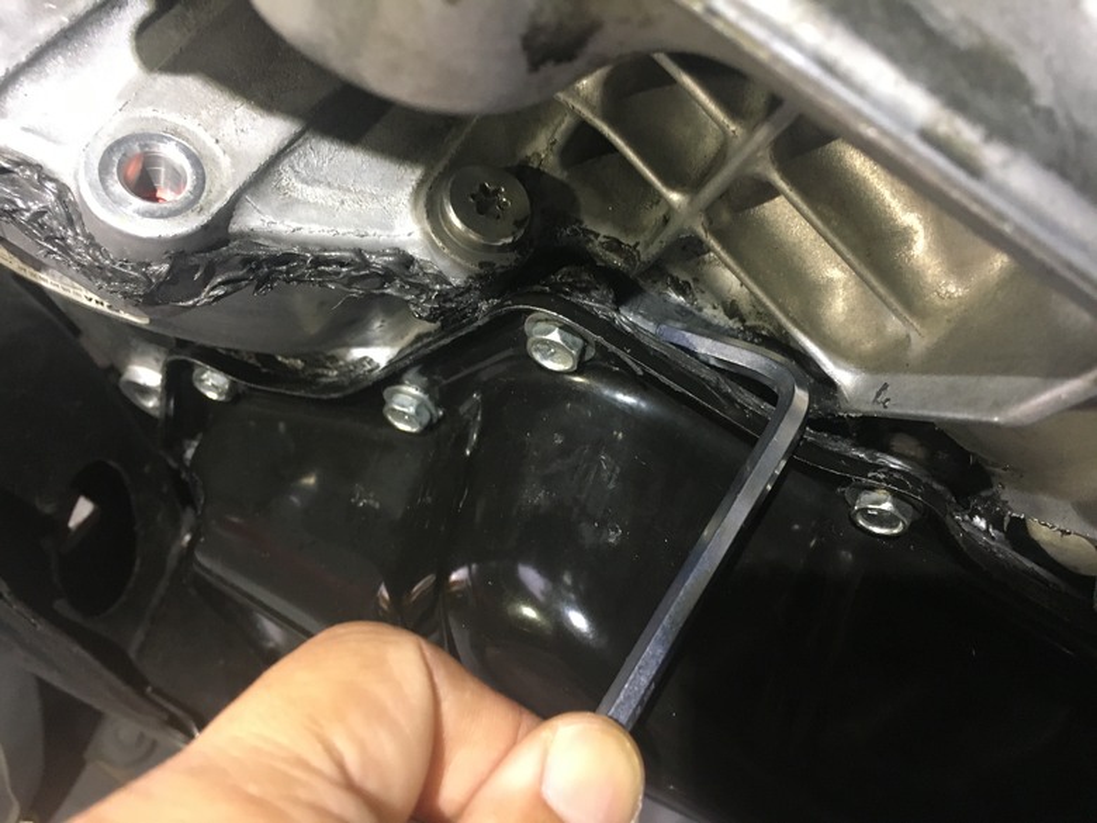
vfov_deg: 48.2
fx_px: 919
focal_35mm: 29
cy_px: 412
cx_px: 548
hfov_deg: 61.7
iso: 160
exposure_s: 1/30
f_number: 2.2
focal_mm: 4.15
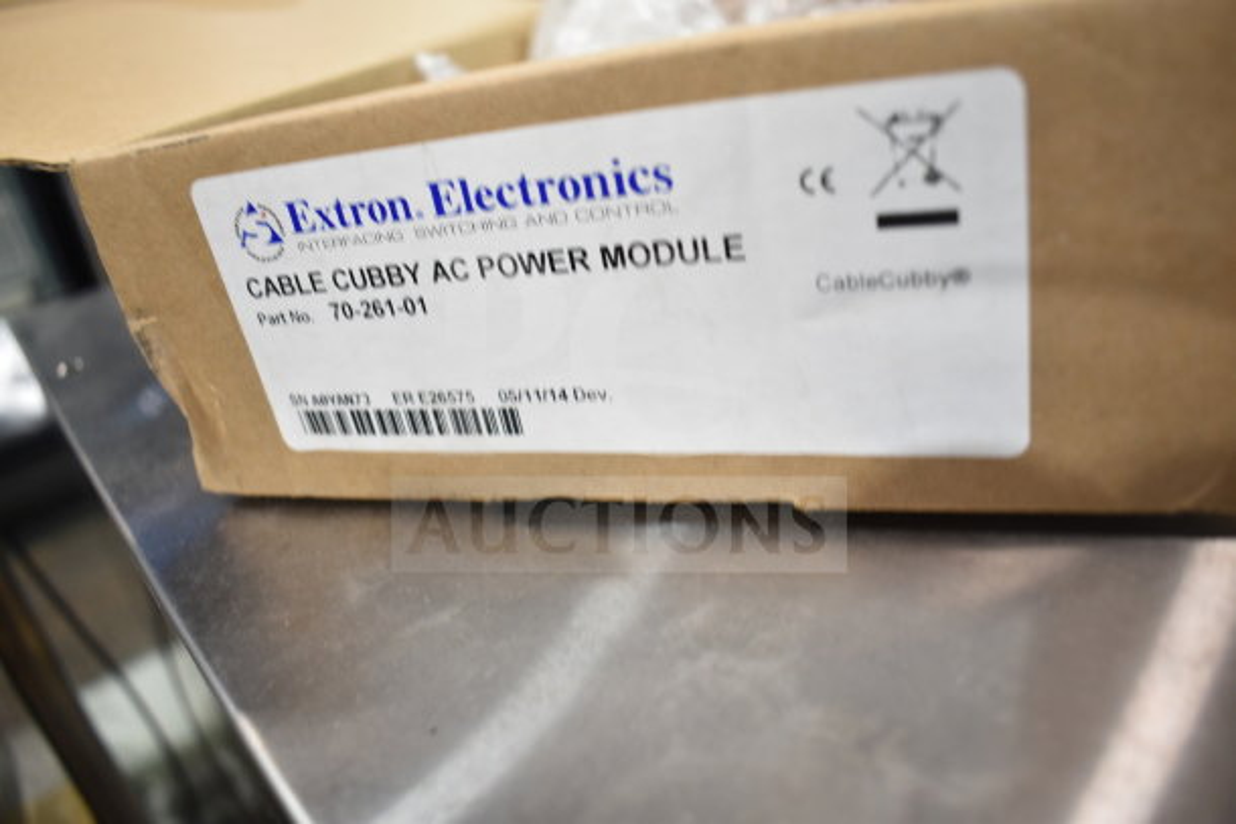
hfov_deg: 67.4
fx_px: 927
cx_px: 618
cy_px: 412
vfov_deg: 48.0
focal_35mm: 27
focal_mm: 18
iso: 280
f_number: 3.5
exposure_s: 1/30
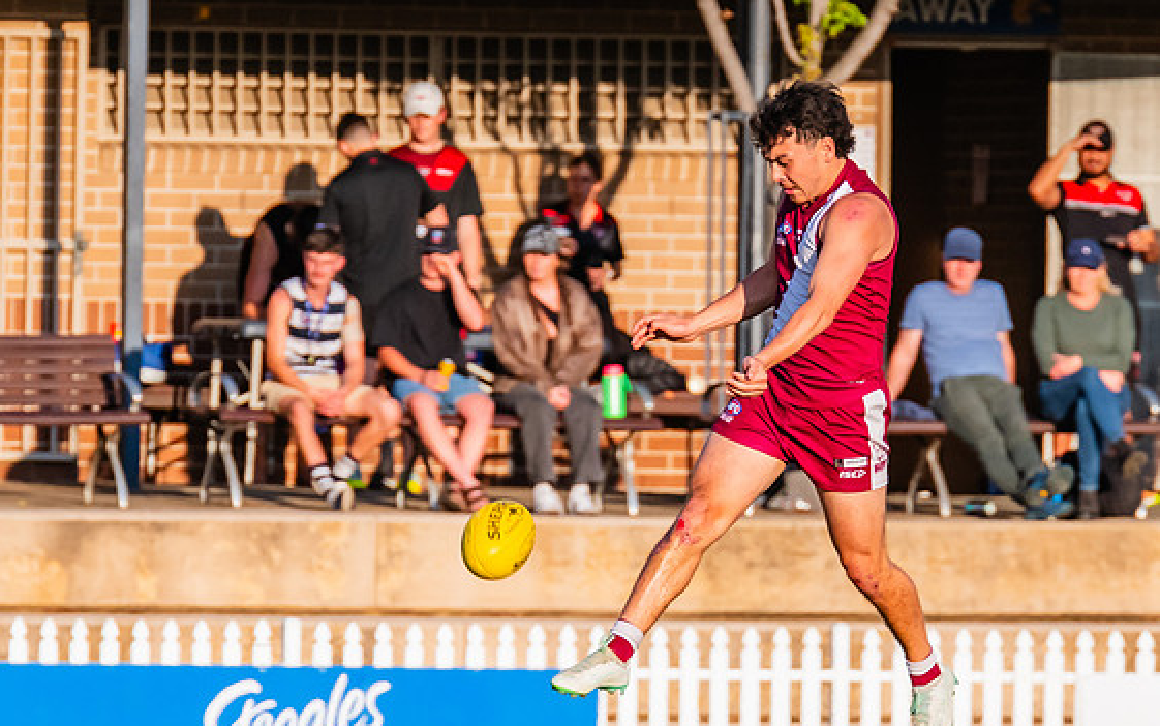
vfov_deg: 1.2
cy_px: 346
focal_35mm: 1055
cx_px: 760
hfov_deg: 2.0
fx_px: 33363
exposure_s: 1/1000
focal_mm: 420
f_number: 10
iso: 800
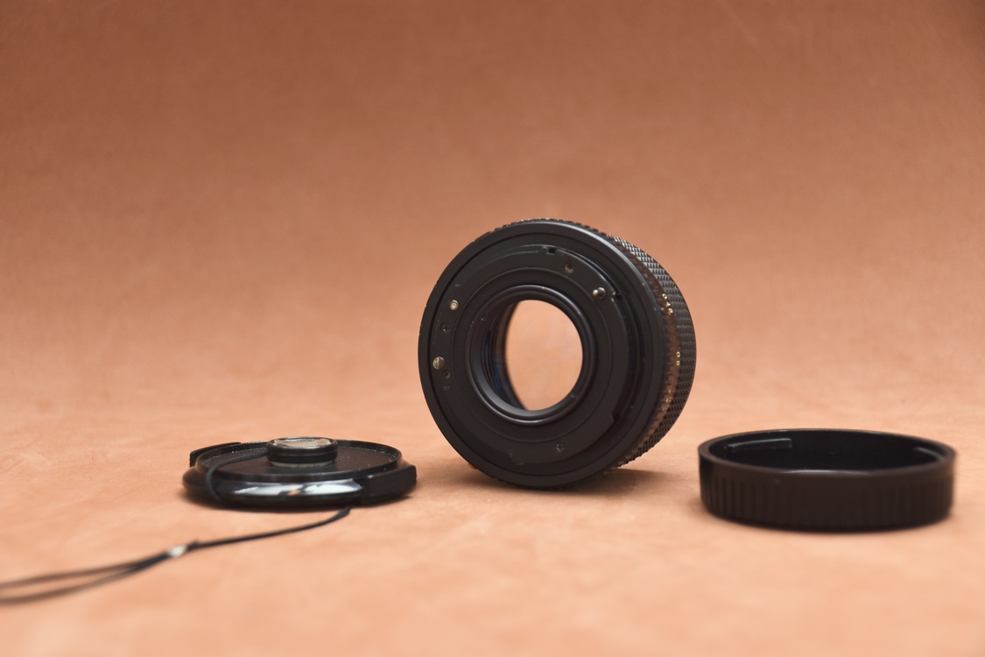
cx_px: 492
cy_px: 328
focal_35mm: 75
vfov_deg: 18.2
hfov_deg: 27.0
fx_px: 2052
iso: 100
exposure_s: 1/125
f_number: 5
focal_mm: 50
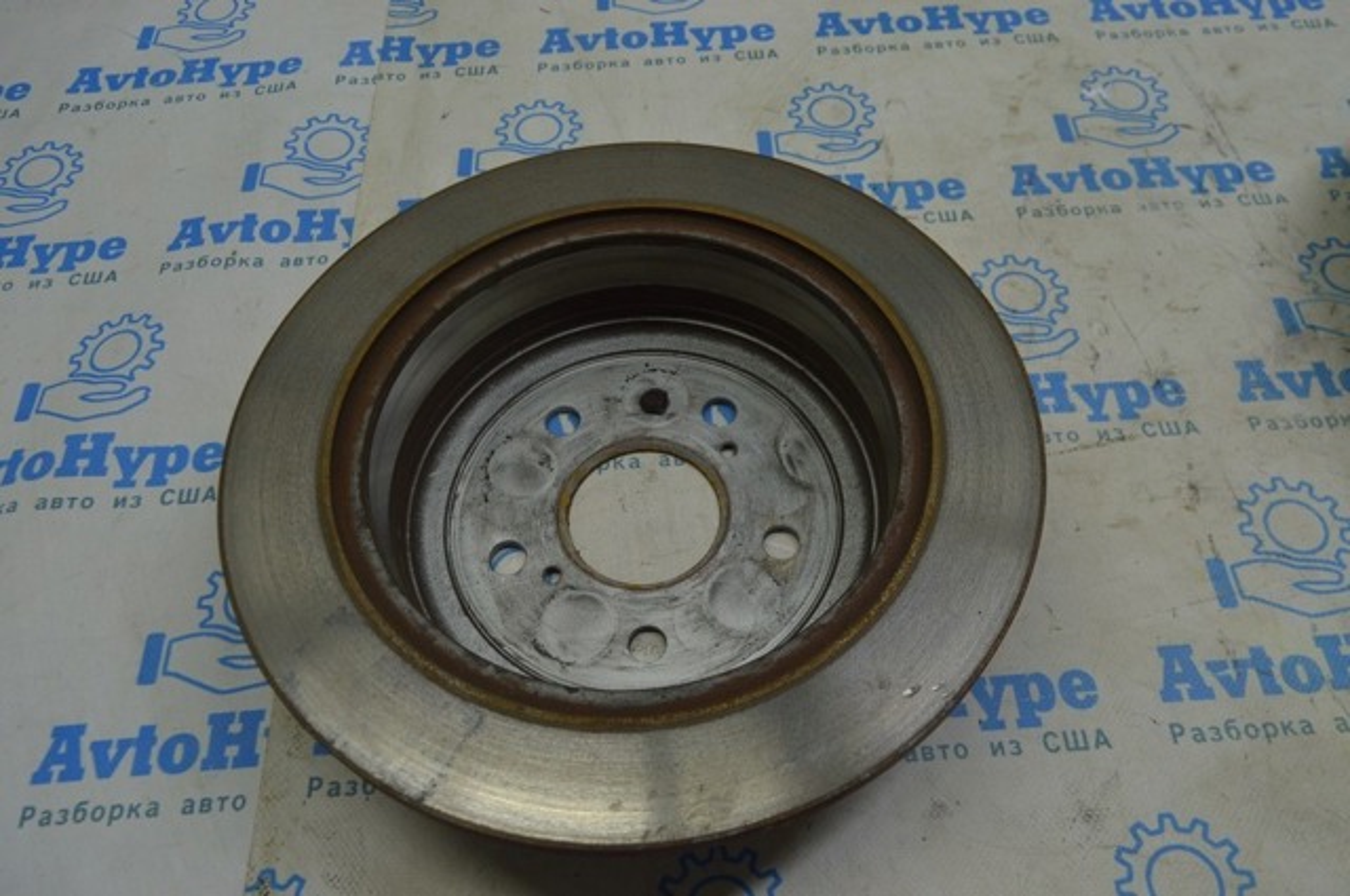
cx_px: 675
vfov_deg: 47.8
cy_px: 448
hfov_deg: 67.4
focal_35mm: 27
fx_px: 1011
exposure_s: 1/50
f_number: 7.1
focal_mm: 18
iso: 400
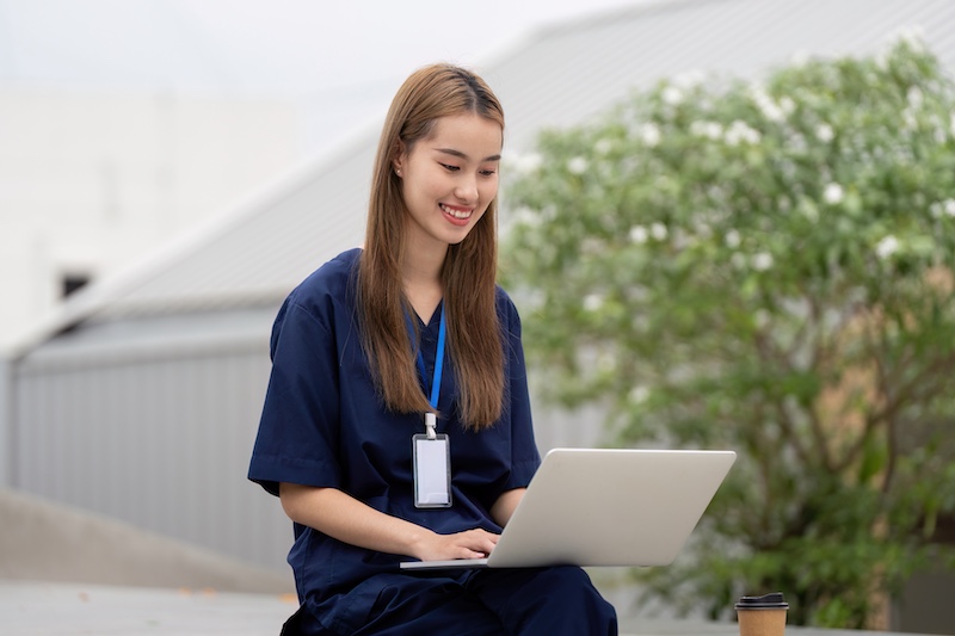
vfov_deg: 10.7
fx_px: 3395
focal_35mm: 128
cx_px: 478
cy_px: 318
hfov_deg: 16.0
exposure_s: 1/1250
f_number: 2.8
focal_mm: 128
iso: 200
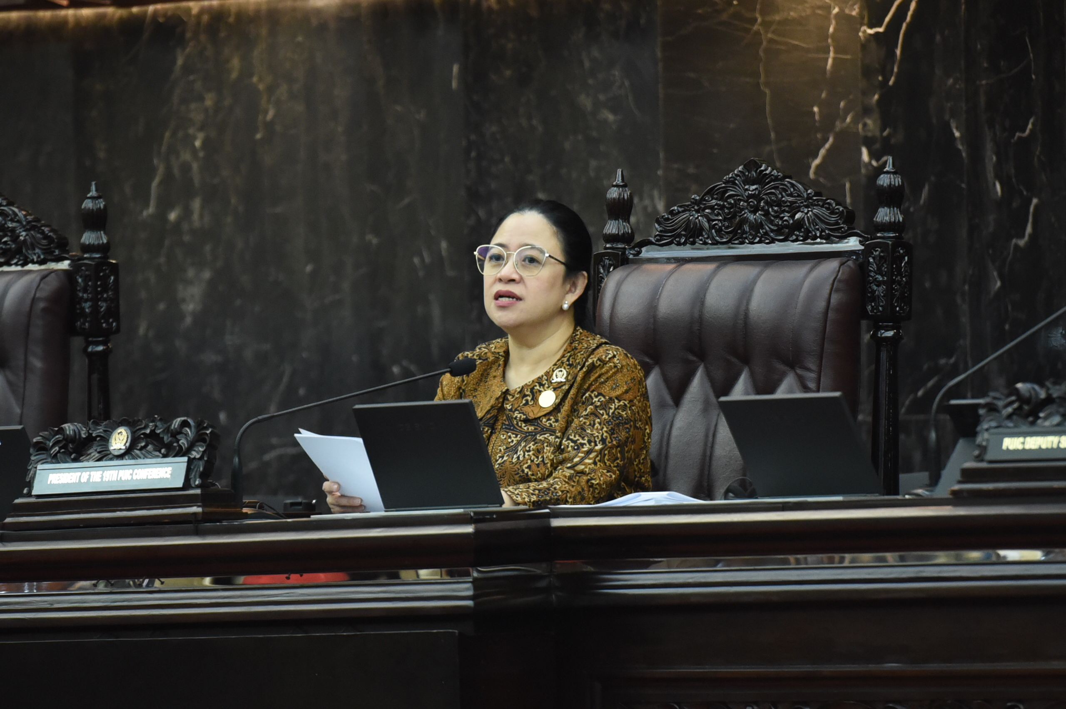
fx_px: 5919
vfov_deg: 6.9
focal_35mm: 200
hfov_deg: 10.3
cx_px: 533
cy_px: 354
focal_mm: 200
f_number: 3.2
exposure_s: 1/200
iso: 3200
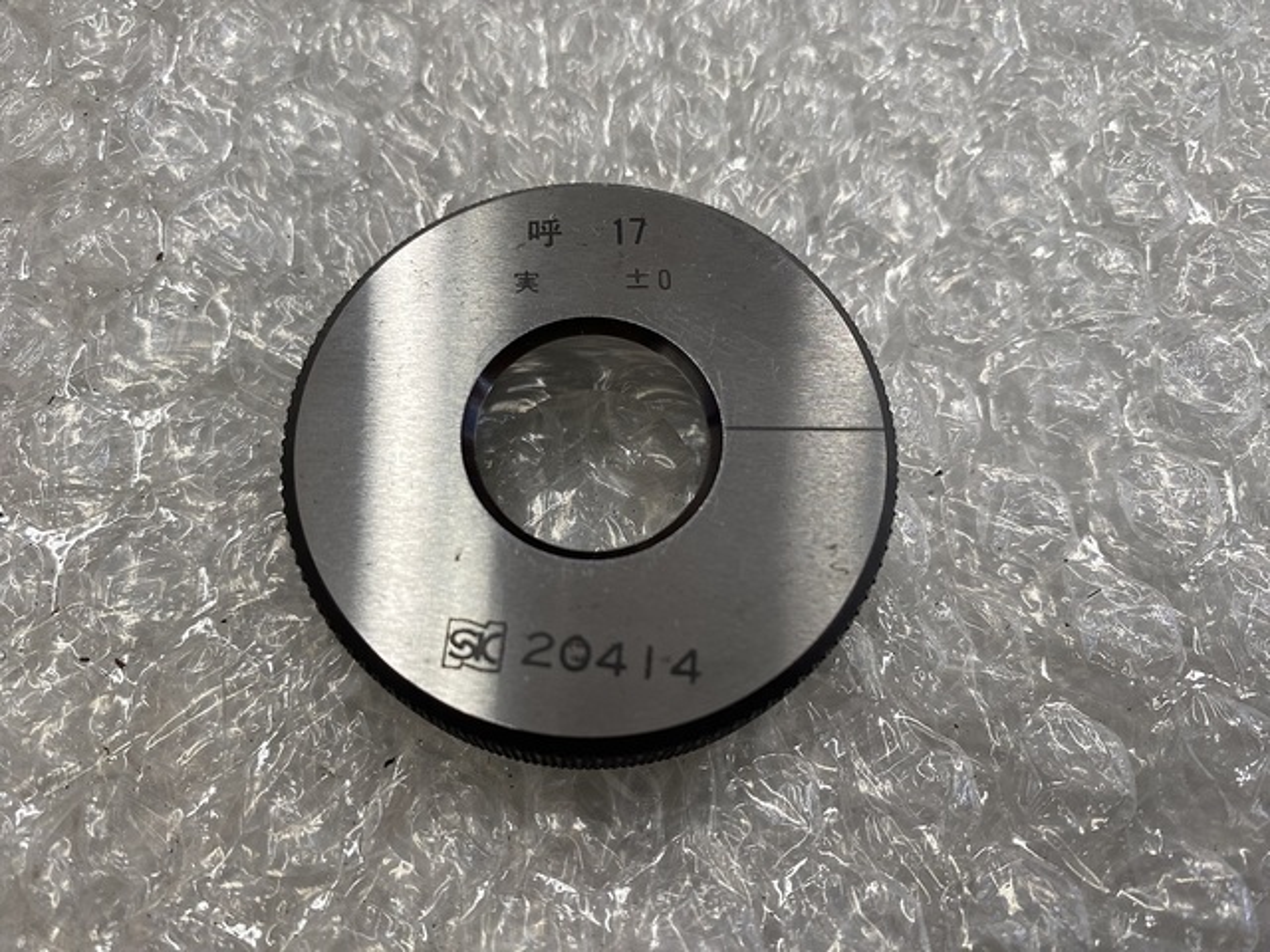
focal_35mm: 25
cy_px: 476
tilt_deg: -70.8
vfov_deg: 54.9
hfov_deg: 69.4
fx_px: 917
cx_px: 635
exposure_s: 1/121
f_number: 1.8
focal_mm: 4.25
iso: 80
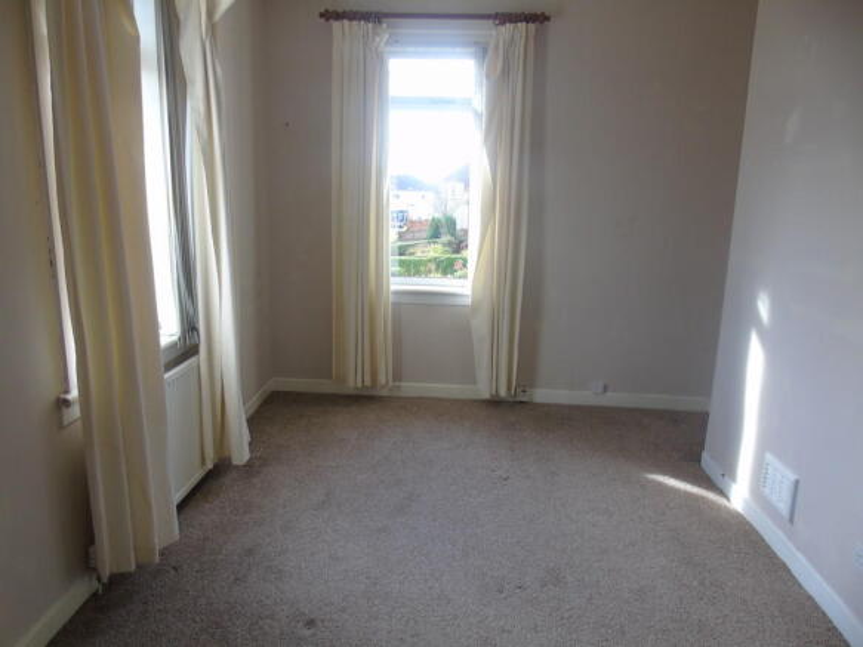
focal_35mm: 25
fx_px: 623
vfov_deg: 54.9
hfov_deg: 69.4
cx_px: 432
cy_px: 324
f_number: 3.4
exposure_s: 1/40
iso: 80
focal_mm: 4.4
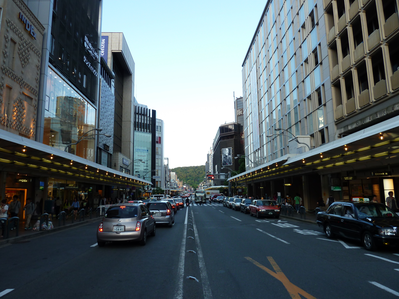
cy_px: 150
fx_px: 288
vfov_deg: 54.9
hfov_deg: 69.4
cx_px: 200
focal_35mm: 25
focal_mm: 4.1
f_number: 3.3
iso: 80
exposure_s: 1/100
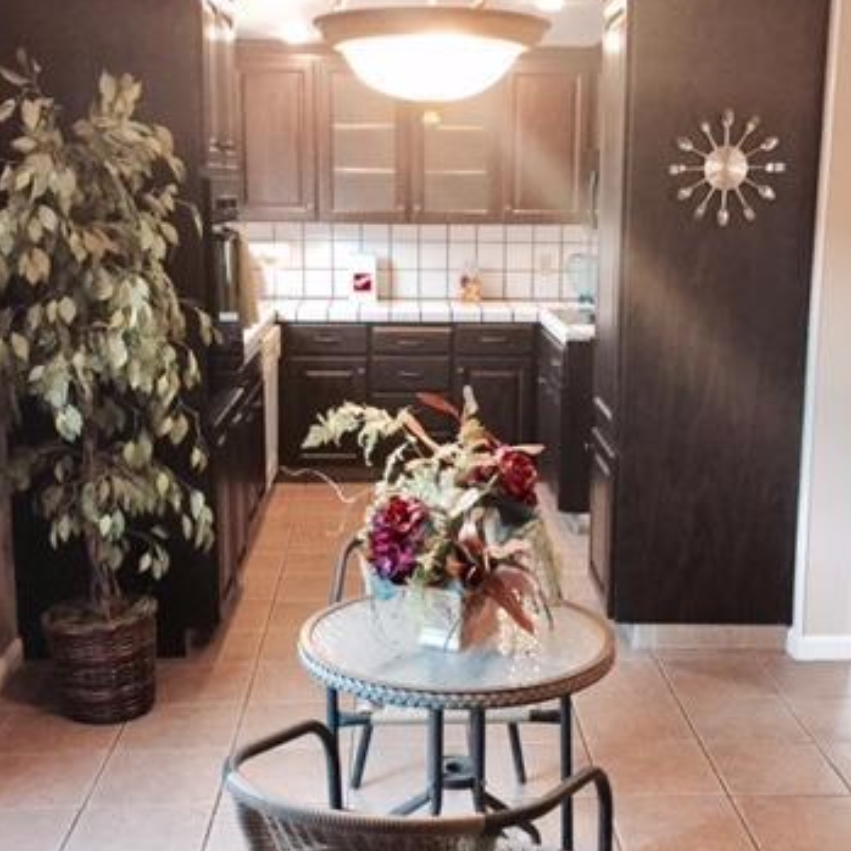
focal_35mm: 47
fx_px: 1307
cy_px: 444
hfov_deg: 36.0
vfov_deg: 36.1
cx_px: 483
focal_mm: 4.15
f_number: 2.2
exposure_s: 1/30
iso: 200
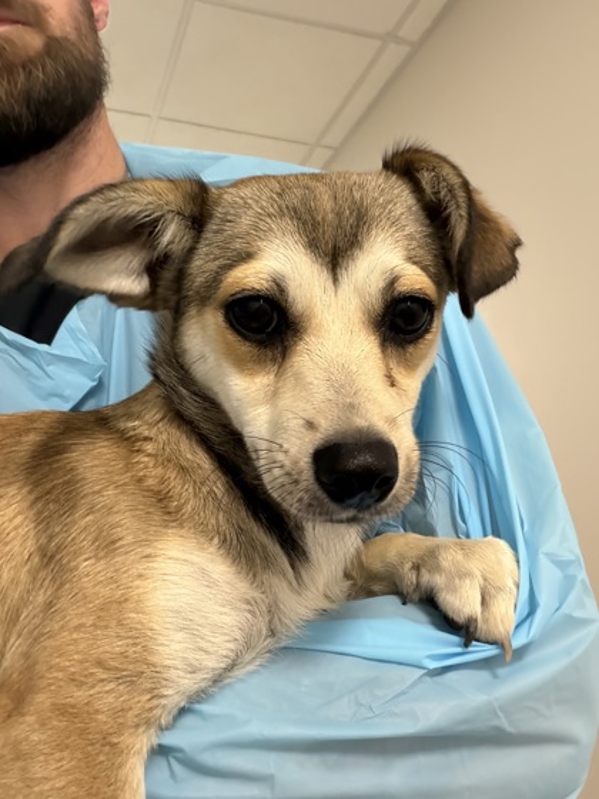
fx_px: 692
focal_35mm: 30
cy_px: 400
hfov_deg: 46.8
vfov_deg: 60.0
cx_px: 300
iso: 320
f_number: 1.9
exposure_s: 1/50
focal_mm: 2.71
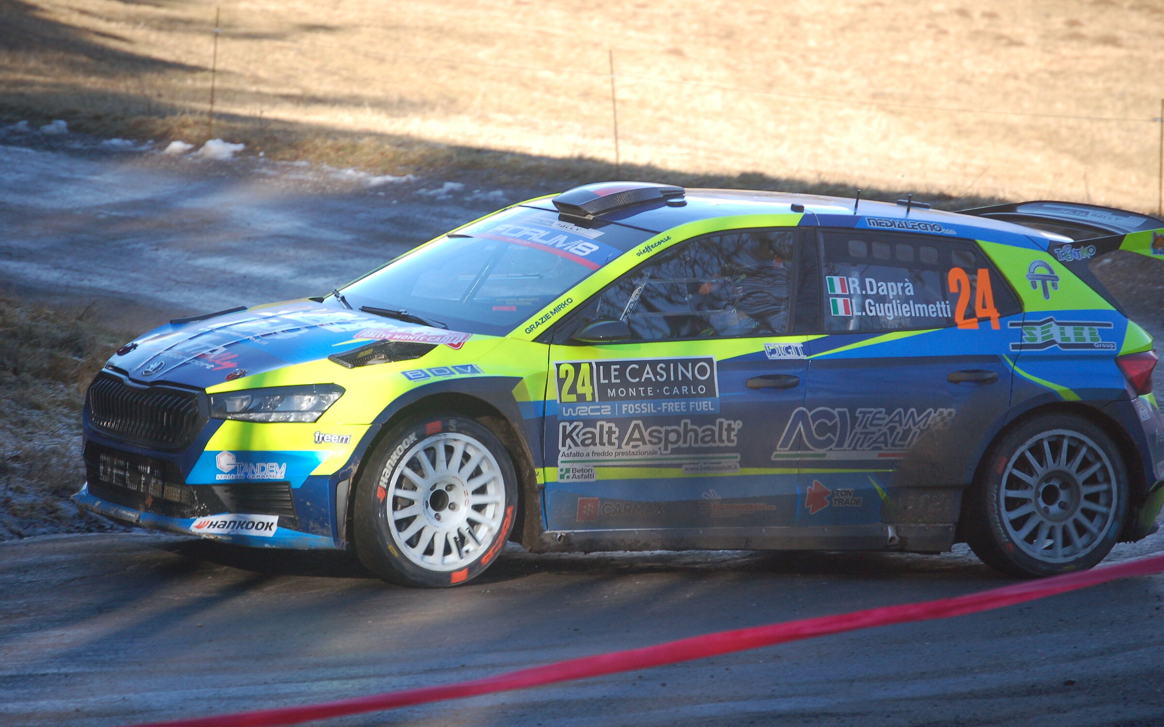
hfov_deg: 9.4
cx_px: 584
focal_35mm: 223
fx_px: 7059
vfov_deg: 5.9
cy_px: 369
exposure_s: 1/500
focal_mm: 145
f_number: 5.3
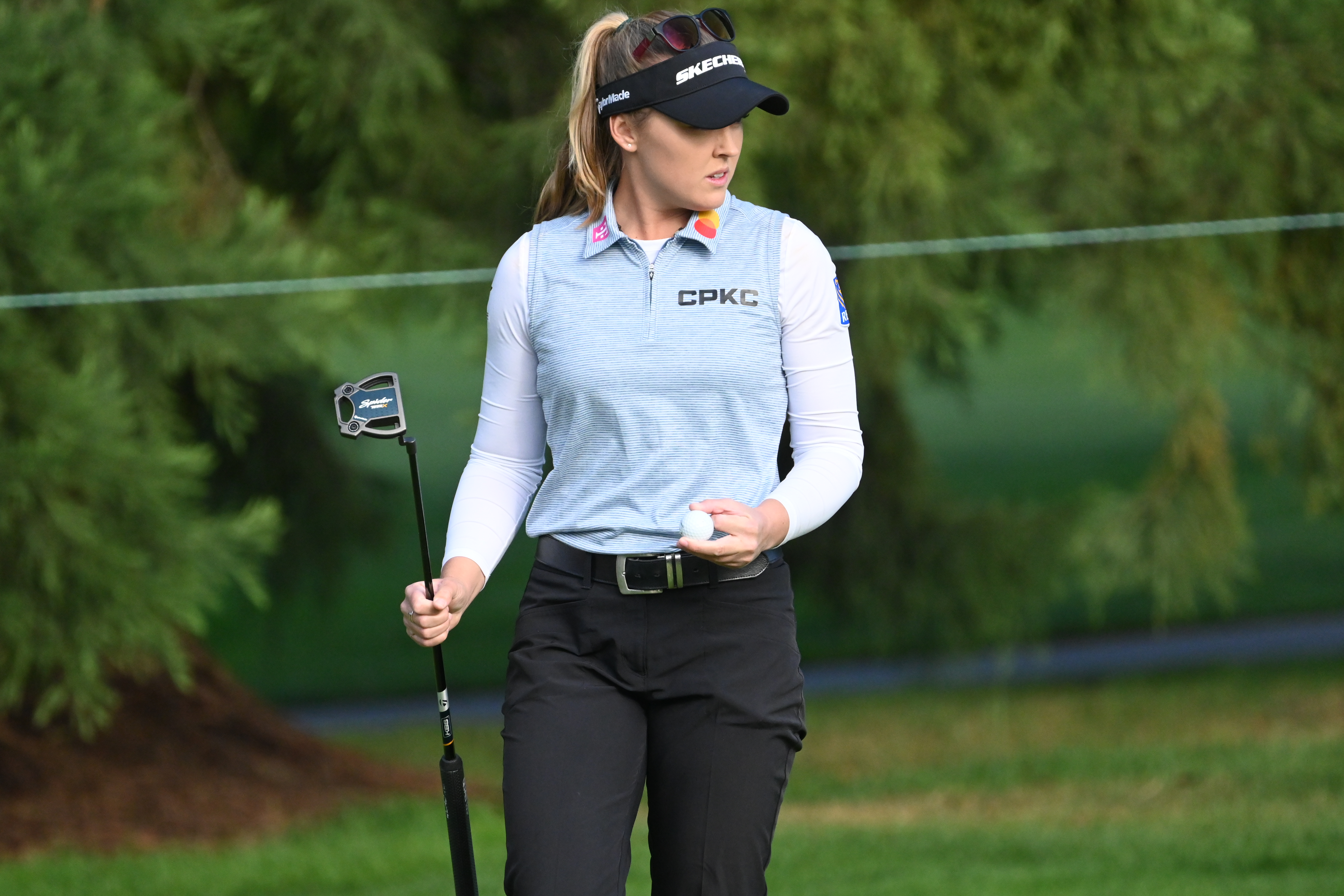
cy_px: 448
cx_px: 672
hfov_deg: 3.4
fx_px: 22398
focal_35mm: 600
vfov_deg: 2.3
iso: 2800
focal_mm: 400
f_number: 5.6
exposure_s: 1/3200
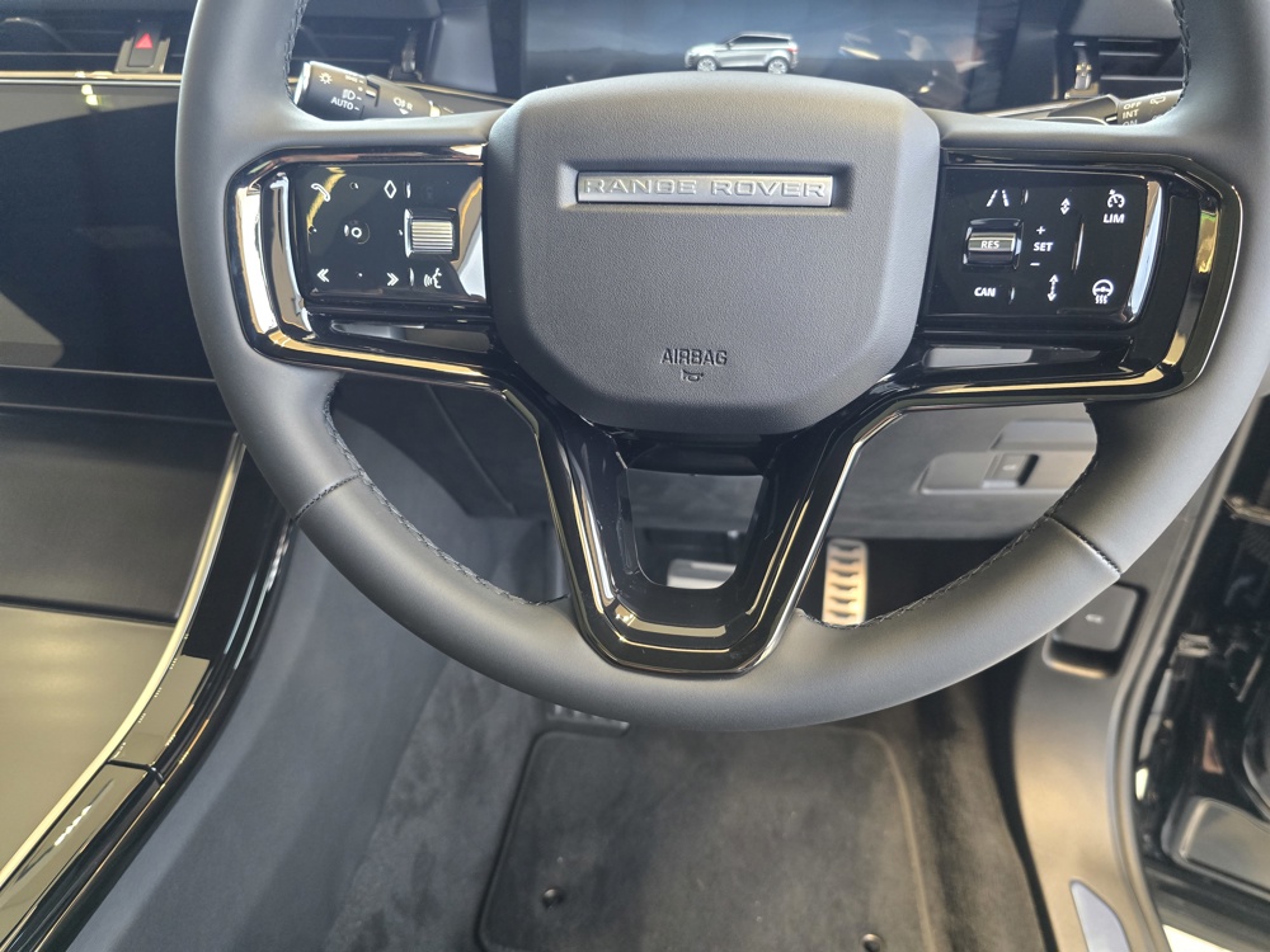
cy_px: 476
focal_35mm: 23
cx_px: 635
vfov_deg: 58.9
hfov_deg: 73.9
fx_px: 844
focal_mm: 6.3
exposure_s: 1/100
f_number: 1.7
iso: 1000
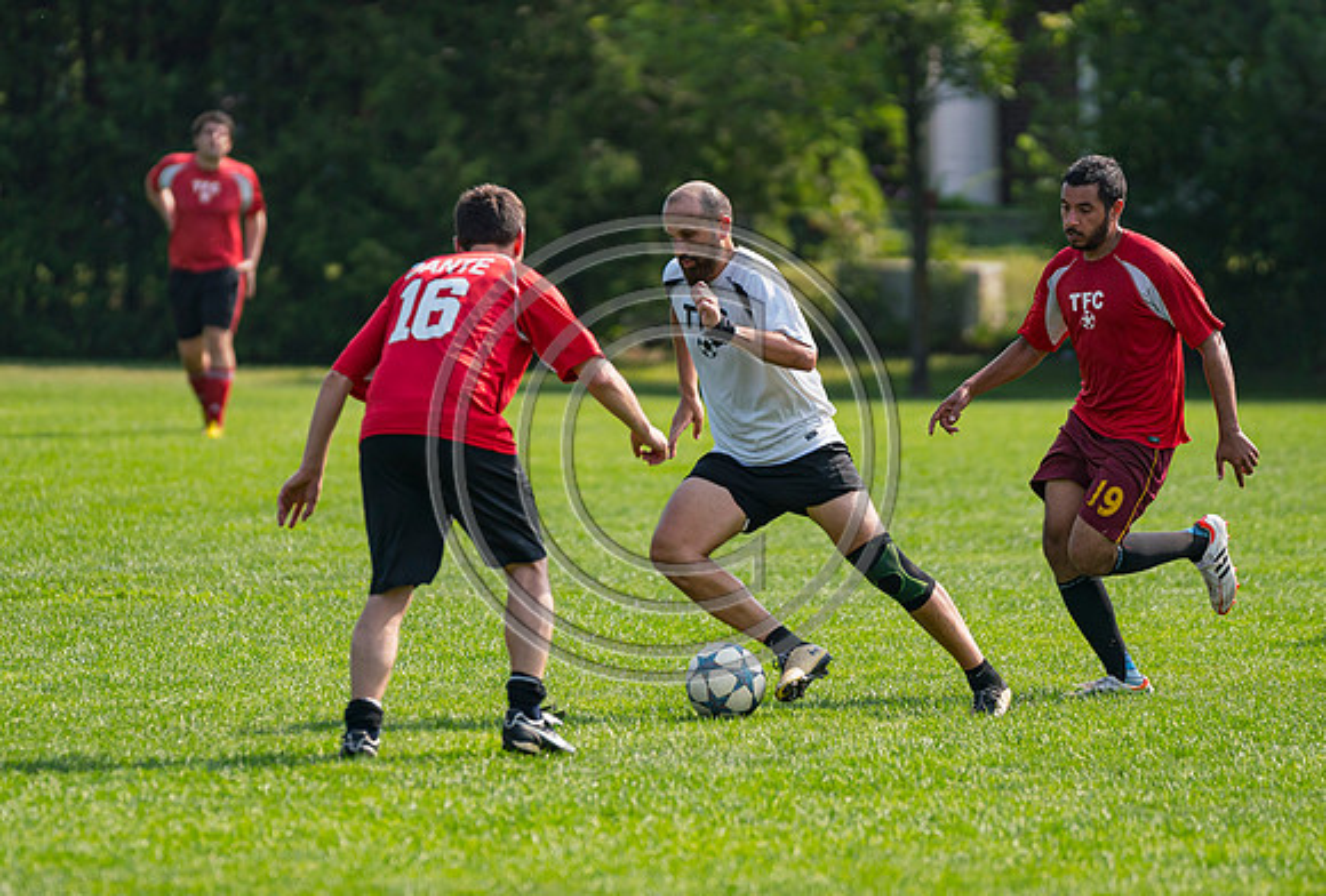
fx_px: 13436
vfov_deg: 3.8
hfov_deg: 5.6
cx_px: 632
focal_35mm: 363
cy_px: 421
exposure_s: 1/4000
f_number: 2.8
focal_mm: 200
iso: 400
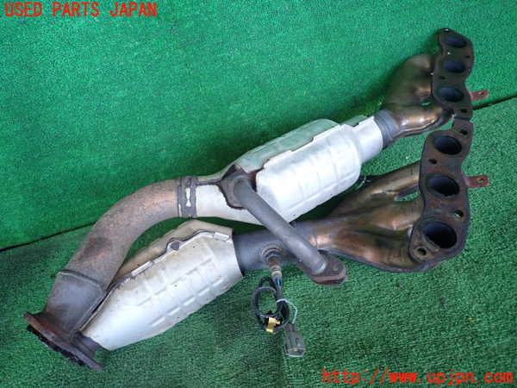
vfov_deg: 54.9
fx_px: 373
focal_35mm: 25
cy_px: 194
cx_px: 258
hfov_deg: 69.4
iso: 250
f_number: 2
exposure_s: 1/125
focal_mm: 4.5
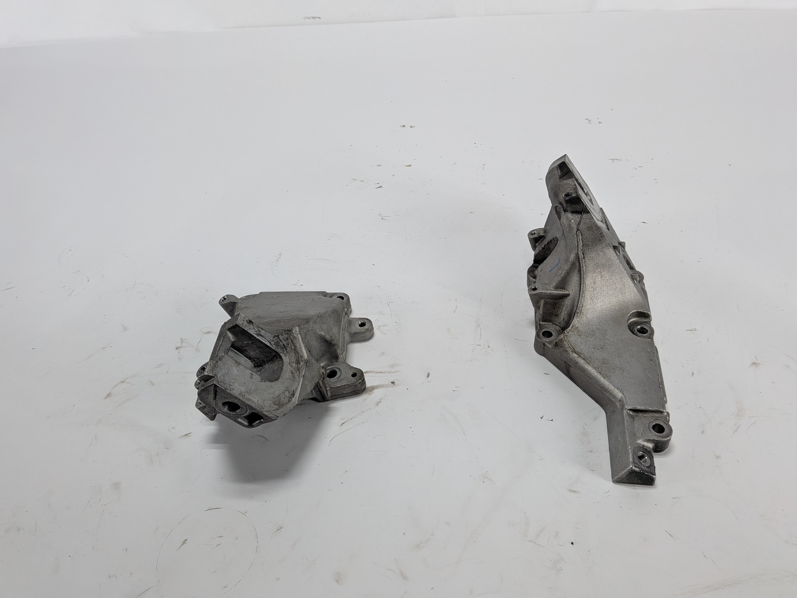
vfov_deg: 56.8
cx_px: 398
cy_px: 299
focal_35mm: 24
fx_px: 553
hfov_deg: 71.6
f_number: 1.7
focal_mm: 4.53
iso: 49
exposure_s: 1/653
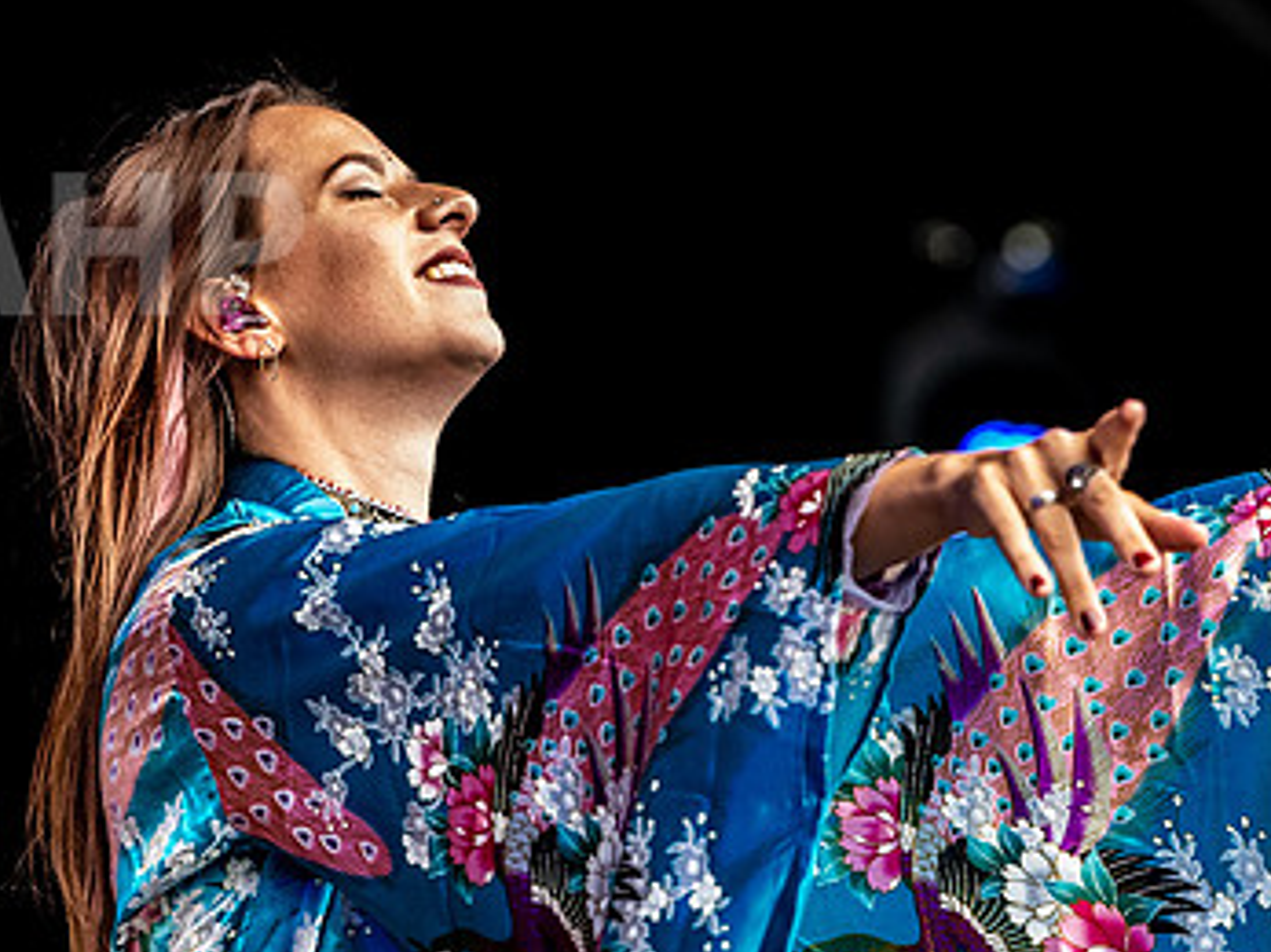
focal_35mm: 453
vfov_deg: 3.3
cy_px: 607
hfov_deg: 4.4
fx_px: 16627
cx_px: 570
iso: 1400
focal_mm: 200
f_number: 4
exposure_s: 1/500
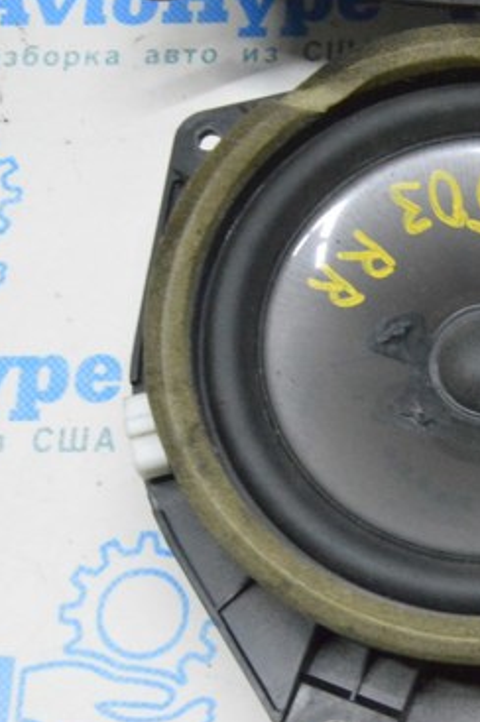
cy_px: 414
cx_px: 441
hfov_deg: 19.6
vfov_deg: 29.6
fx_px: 1362
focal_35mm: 68
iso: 6400
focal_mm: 26
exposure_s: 1/15
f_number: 20
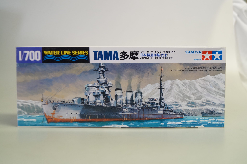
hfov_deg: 46.4
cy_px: 82
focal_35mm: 42
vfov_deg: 31.9
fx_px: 288
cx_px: 124
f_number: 4.5
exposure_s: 1/160
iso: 640
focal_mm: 28
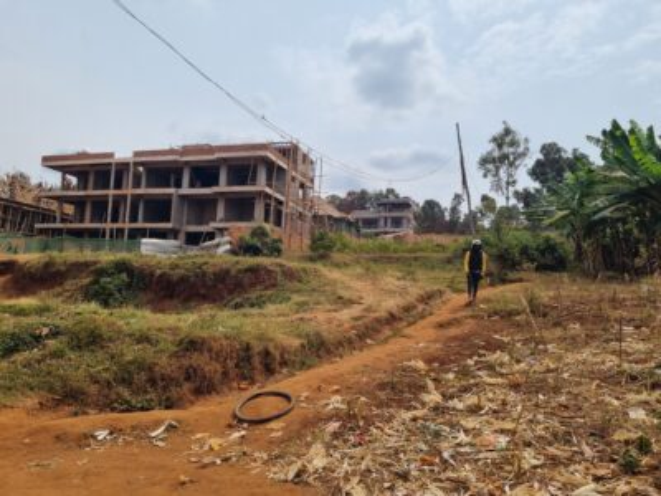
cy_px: 248
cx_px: 330
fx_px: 496
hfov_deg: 67.3
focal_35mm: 26
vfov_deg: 53.1
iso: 50
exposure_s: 1/5344
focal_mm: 5.4
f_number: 1.8
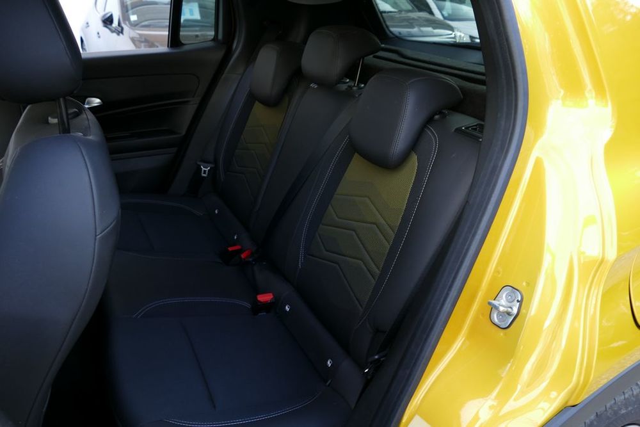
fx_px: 444
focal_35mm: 25
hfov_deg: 71.5
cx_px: 320
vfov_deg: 51.3
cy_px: 214
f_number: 2.8
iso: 125
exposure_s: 1/60
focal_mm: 9.12
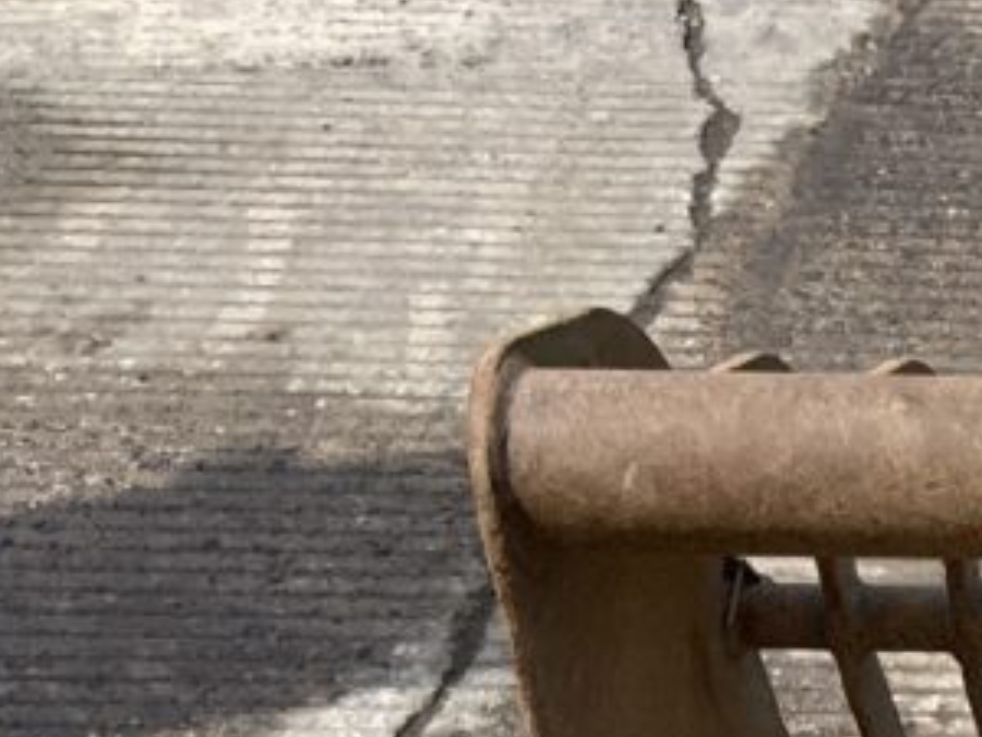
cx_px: 1584
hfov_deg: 17.3
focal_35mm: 99
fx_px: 2808
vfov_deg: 14.0
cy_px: 1127
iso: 16
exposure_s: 1/1412
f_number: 1.8
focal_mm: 3
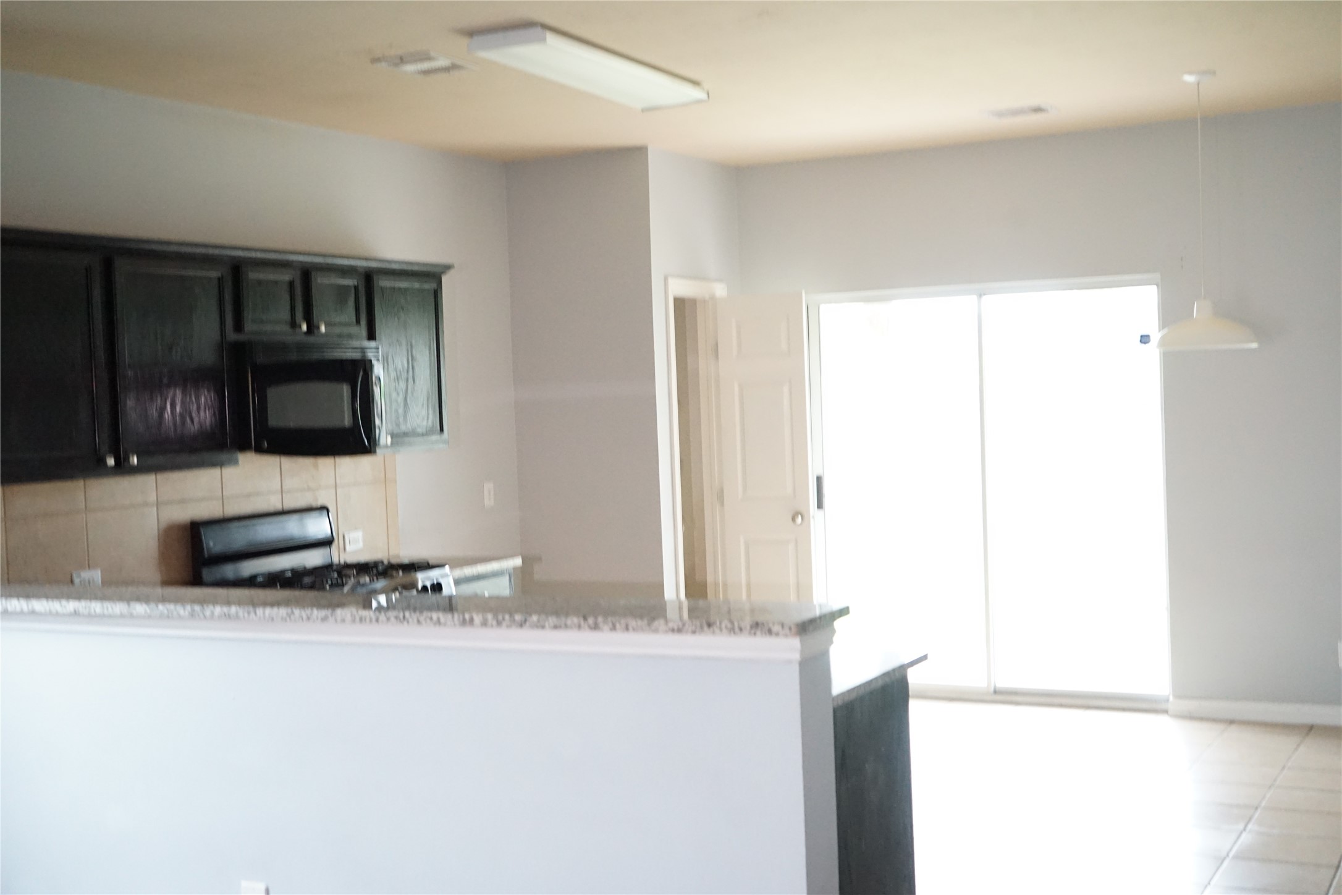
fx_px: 1566
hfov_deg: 46.4
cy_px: 448
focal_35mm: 42
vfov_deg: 31.9
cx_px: 671
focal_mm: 42
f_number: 4.5
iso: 6400
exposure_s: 1/10
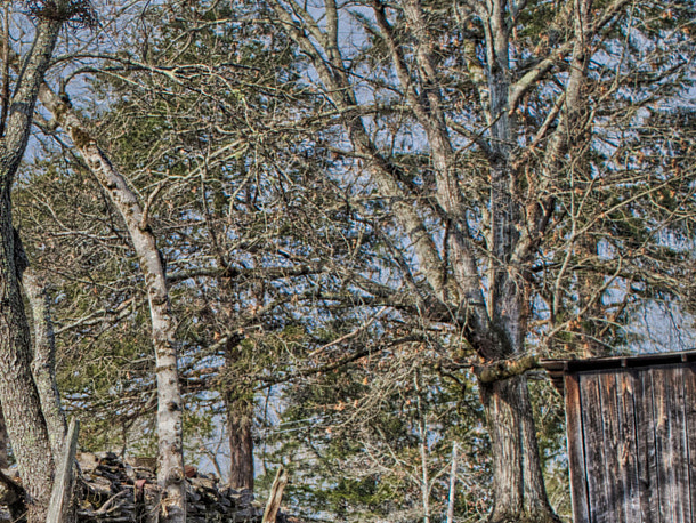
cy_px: 510
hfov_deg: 16.3
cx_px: -57
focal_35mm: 117
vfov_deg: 12.5
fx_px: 2359
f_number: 7.1
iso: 100
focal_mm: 31
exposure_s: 1/200
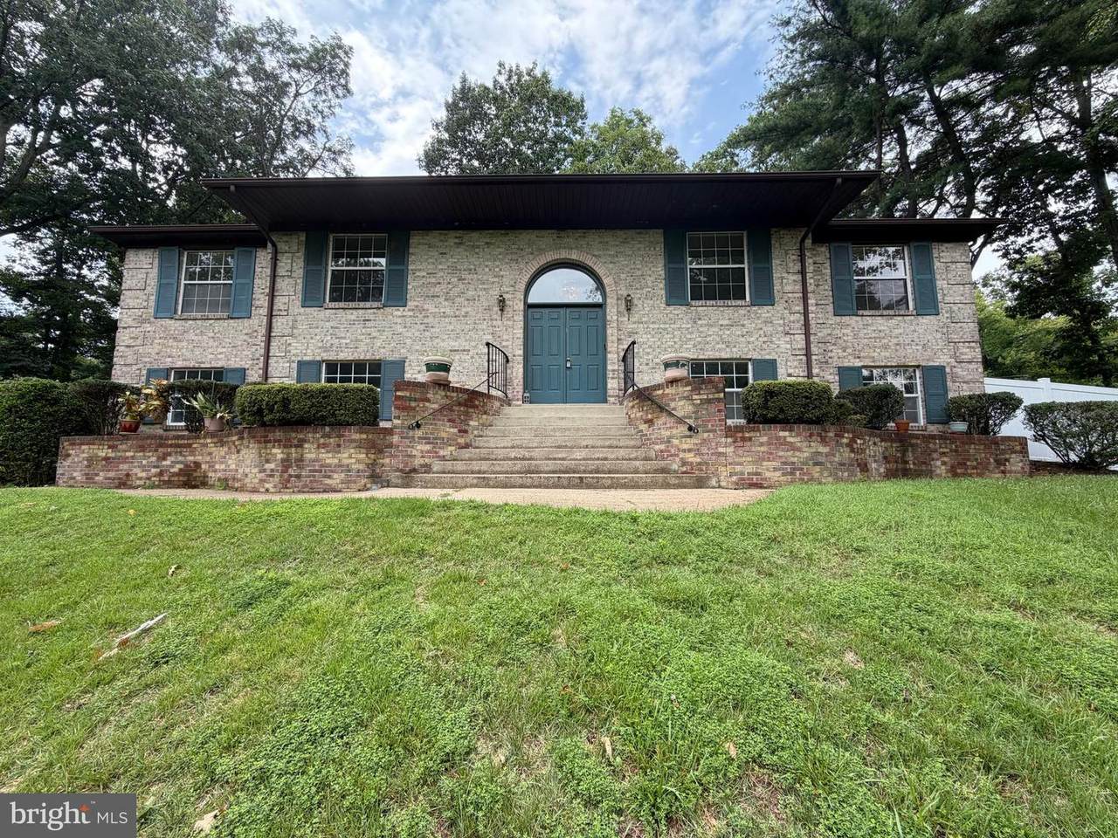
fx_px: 452
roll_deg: +0.0
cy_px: 419
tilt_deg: +7.0
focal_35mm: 14
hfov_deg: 102.1
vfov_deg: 85.7
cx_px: 559
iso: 50
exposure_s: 1/502
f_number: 2.2
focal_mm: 2.22
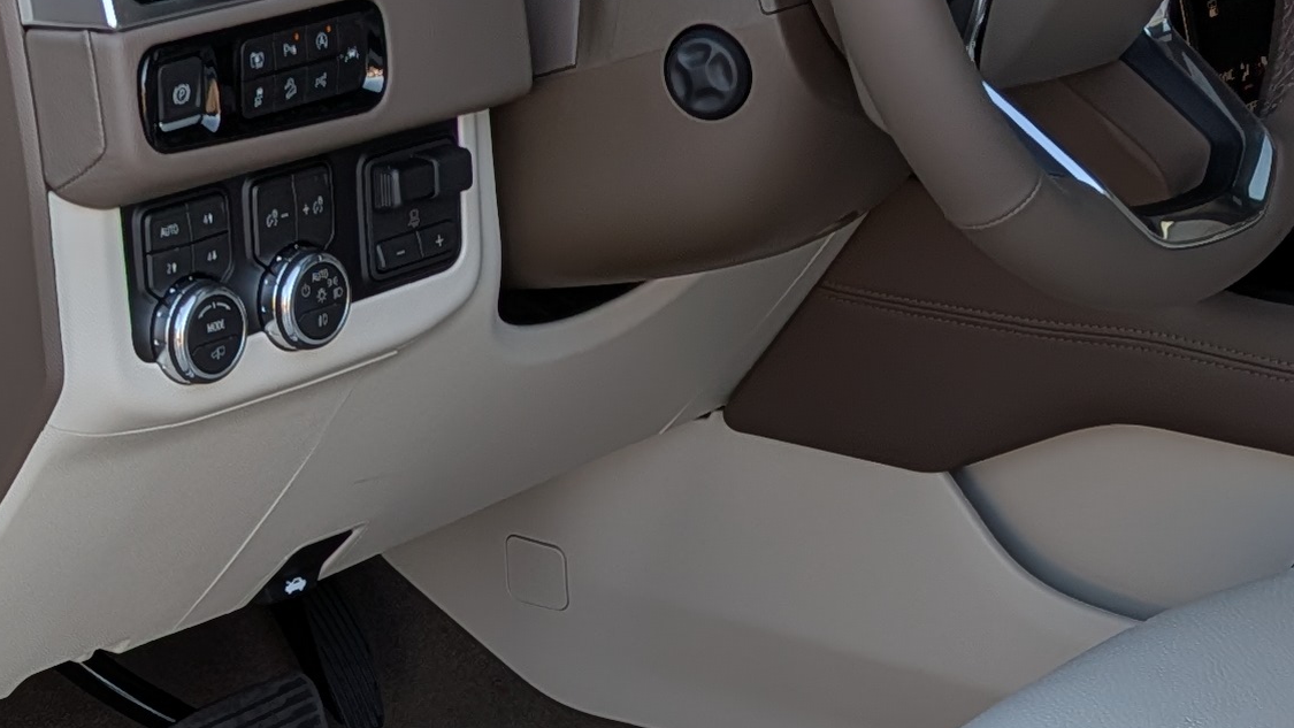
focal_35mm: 93
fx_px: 3191
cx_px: 208
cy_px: 807
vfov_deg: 12.8
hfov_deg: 22.5
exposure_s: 1/130
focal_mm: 4.53
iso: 26
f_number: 1.7
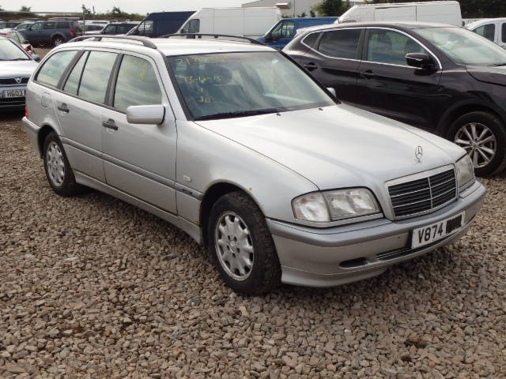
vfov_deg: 36.0
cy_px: 190
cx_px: 253
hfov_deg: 46.8
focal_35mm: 40
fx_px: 585
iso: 125
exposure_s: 1/640
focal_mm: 7.3
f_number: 4.7
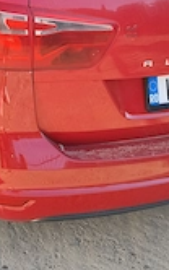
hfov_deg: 17.2
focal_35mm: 74
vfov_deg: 26.8
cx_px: -2
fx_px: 544
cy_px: 24
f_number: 1.8
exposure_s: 1/310
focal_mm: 3.96
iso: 50
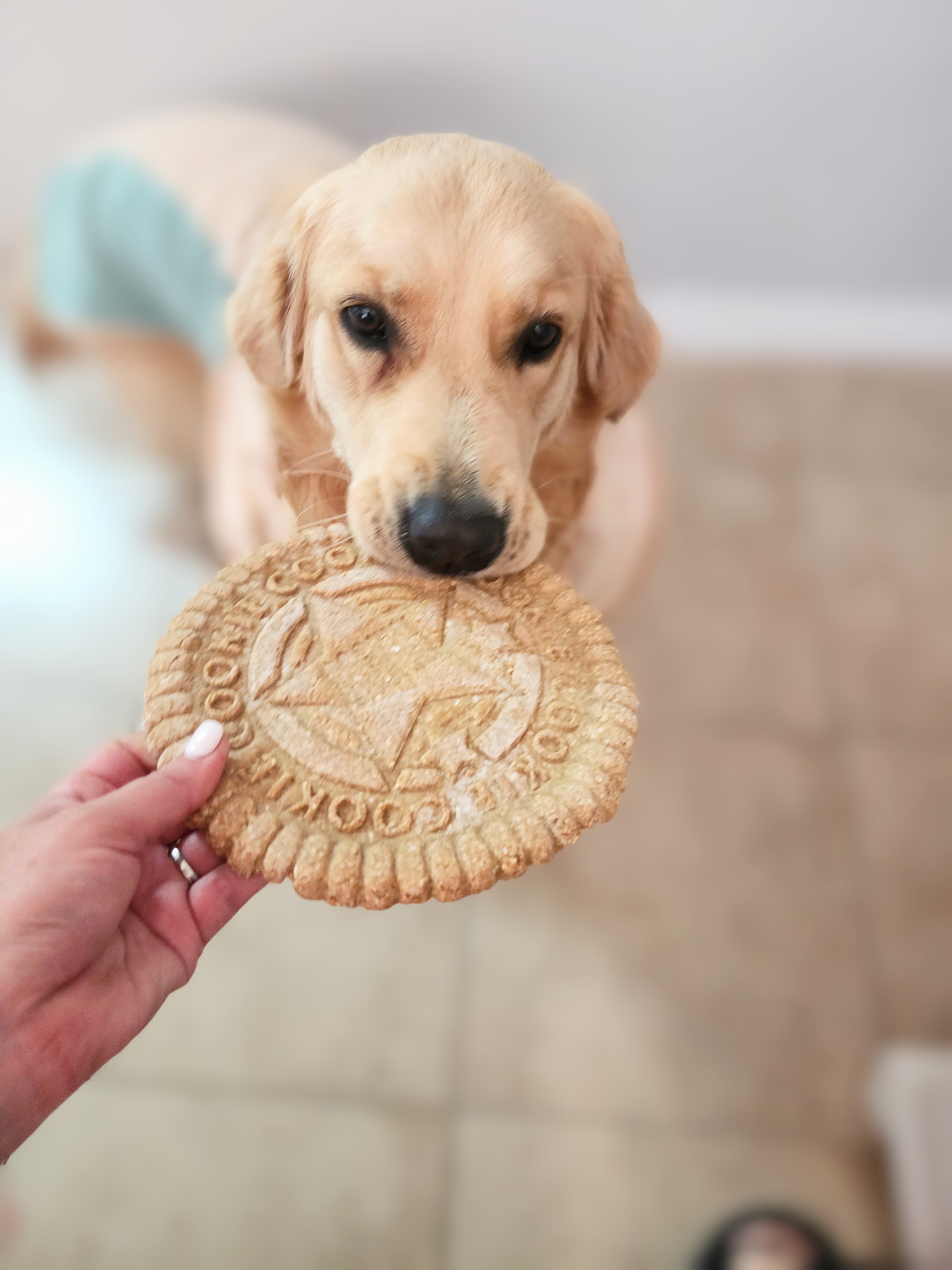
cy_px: 635
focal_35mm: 23
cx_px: 476
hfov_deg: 58.9
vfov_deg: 73.9
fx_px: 843
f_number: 1.8
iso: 400
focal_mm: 6.4
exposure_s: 1/33
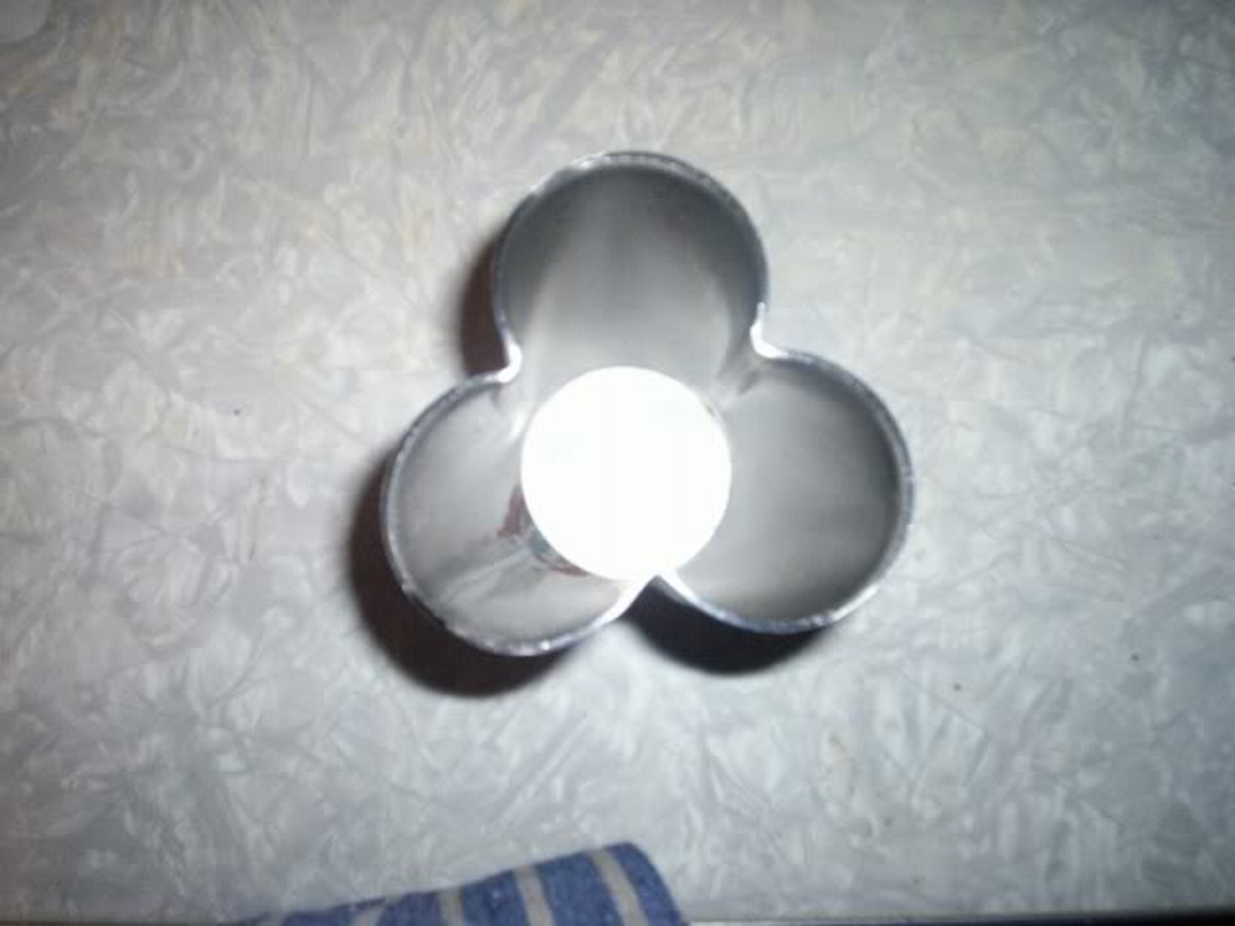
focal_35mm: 36
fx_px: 1284
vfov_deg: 39.7
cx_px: 618
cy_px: 463
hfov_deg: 51.4
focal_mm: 5.9
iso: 140
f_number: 4.5
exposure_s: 1/64
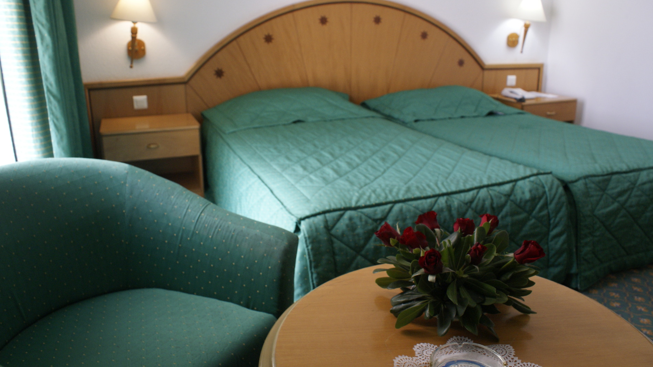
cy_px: 170
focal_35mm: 29
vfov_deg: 40.1
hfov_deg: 66.1
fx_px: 502
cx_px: 322
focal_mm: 18
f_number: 4.5
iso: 400
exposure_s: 1/40
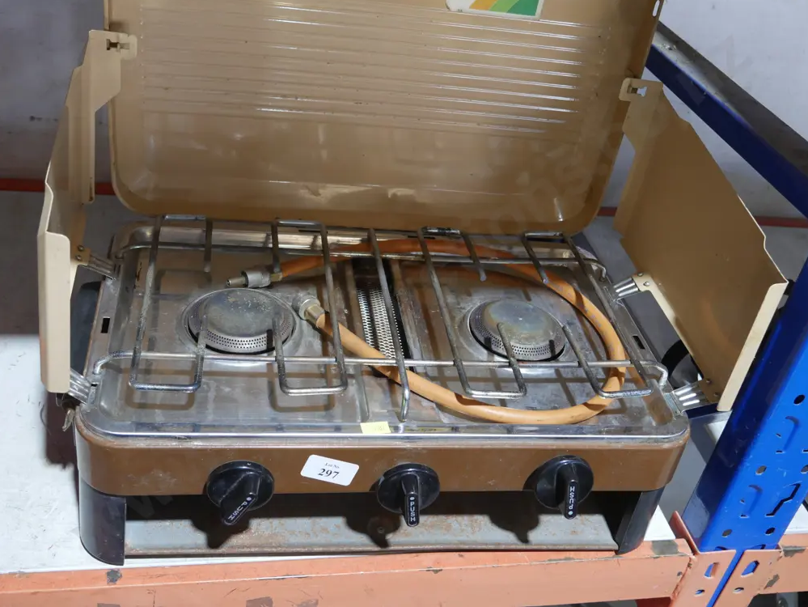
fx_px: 957
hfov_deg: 45.8
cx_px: 411
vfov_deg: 35.2
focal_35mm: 41
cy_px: 297
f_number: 4.4
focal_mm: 20
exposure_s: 1/60
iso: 1000
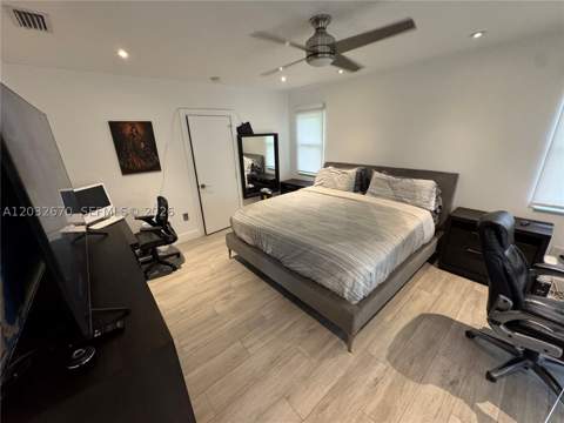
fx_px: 228
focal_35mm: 14
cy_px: 212
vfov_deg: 85.7
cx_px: 282
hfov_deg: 102.1
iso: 500
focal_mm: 2.22
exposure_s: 1/60
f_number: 2.2
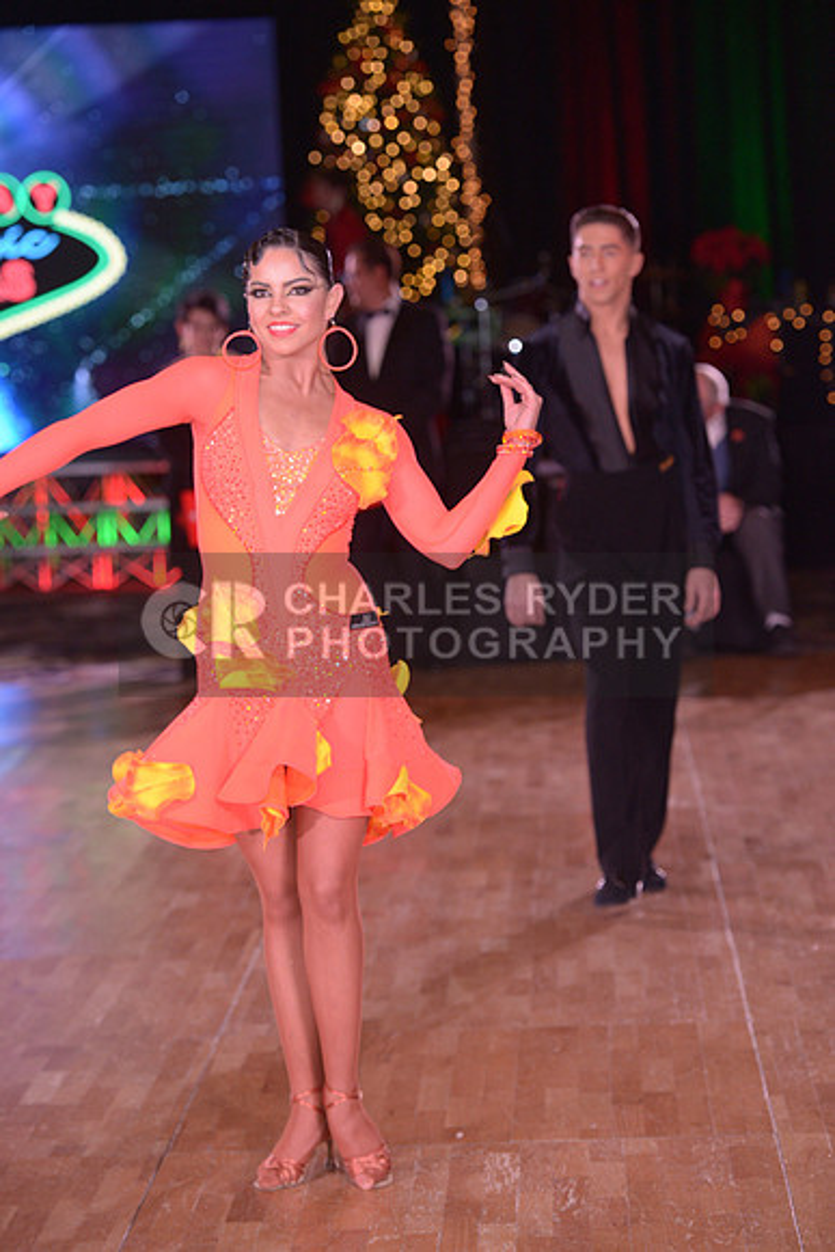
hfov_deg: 11.4
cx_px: 418
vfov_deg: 17.1
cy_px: 626
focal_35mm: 120
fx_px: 4172
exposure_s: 1/200
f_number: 5
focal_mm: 120
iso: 1250
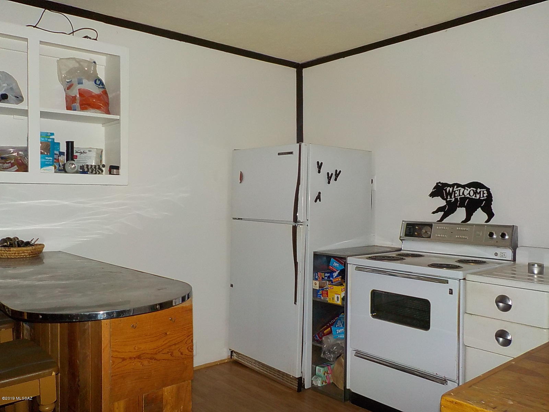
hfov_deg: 60.0
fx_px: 476
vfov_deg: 46.8
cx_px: 274
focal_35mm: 30
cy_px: 206
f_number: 3.3
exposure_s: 1/30
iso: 200
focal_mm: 4.1
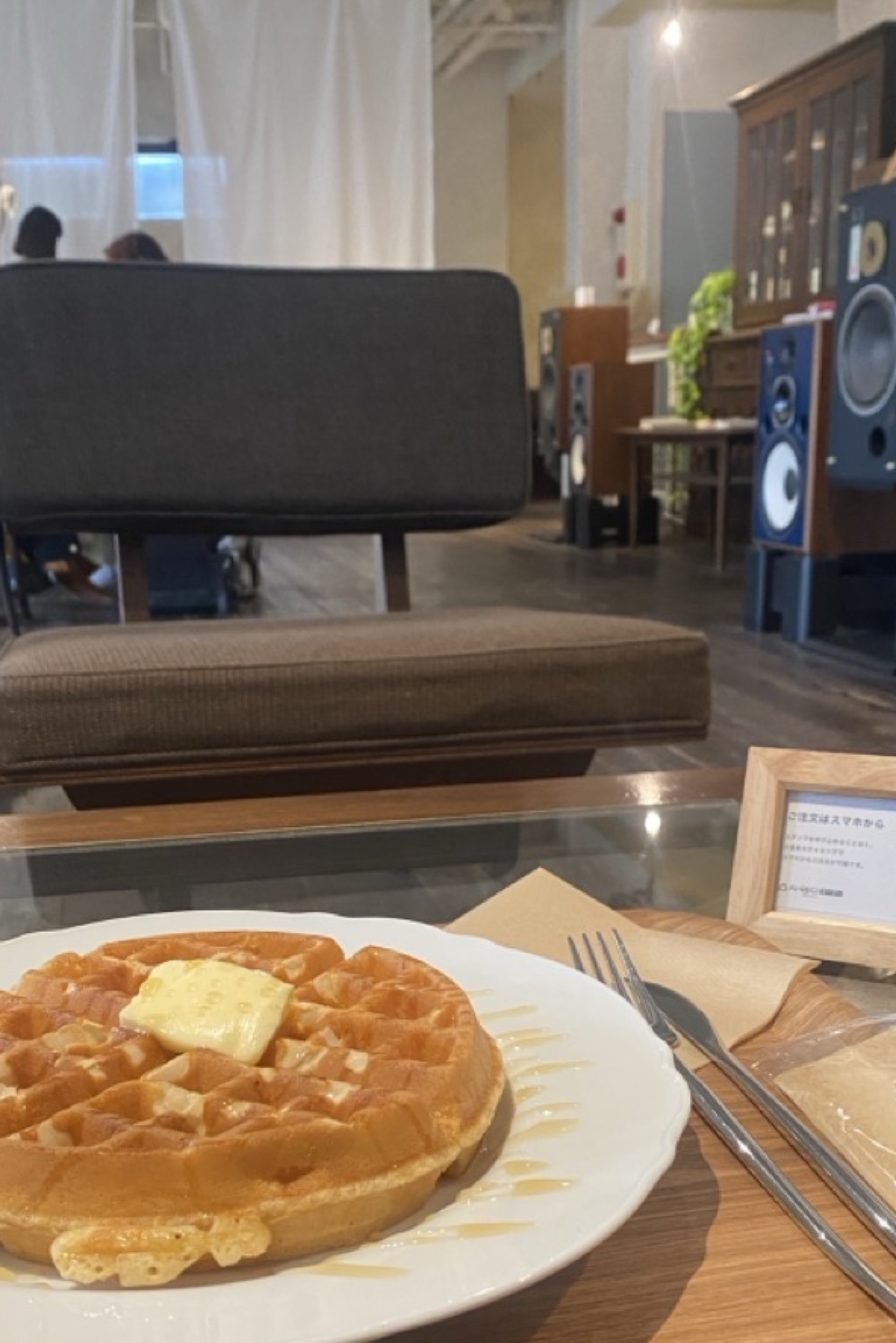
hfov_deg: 34.1
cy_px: 805
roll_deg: +0.9
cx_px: 347
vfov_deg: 49.3
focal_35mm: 39
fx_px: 1456
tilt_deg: -13.8
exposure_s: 1/60
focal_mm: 4.25
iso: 200
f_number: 1.8
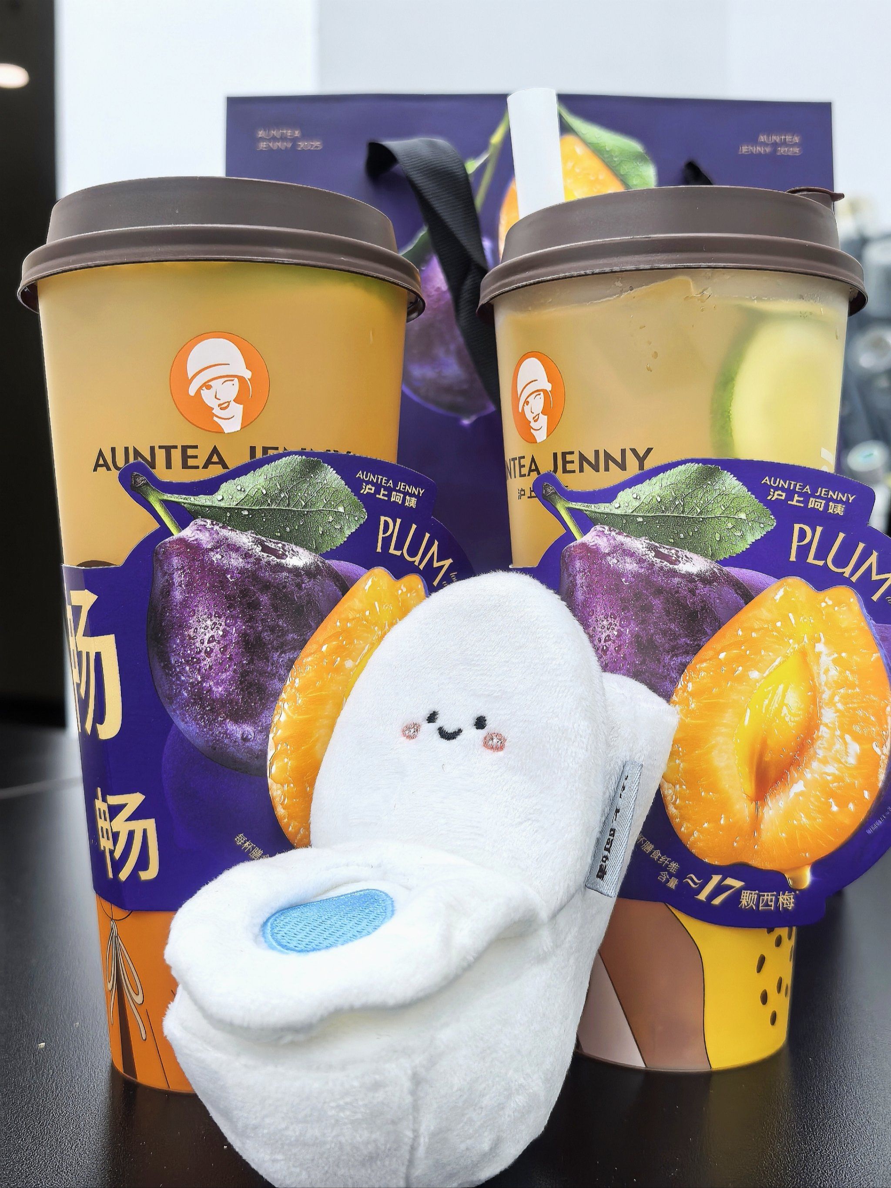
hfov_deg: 40.7
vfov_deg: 52.6
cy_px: 594
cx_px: 446
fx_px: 1201
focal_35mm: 35
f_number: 2
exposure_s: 1/100
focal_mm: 6.98
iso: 160
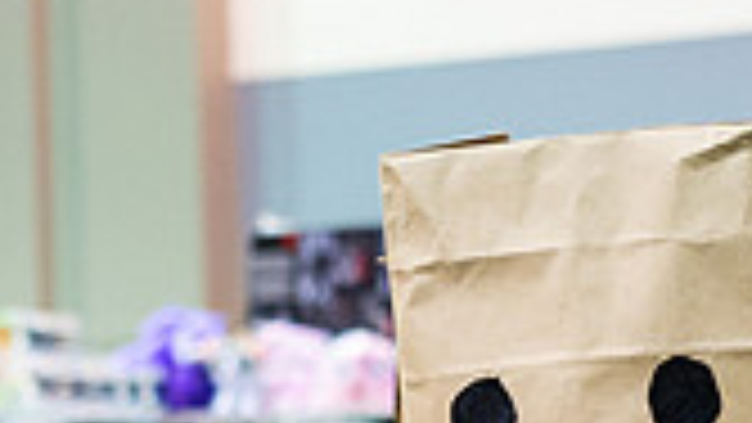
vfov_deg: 5.6
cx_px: 493
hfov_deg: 10.1
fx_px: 4268
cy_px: 846
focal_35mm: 214
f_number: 2.5
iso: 2000
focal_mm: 50
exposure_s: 1/320
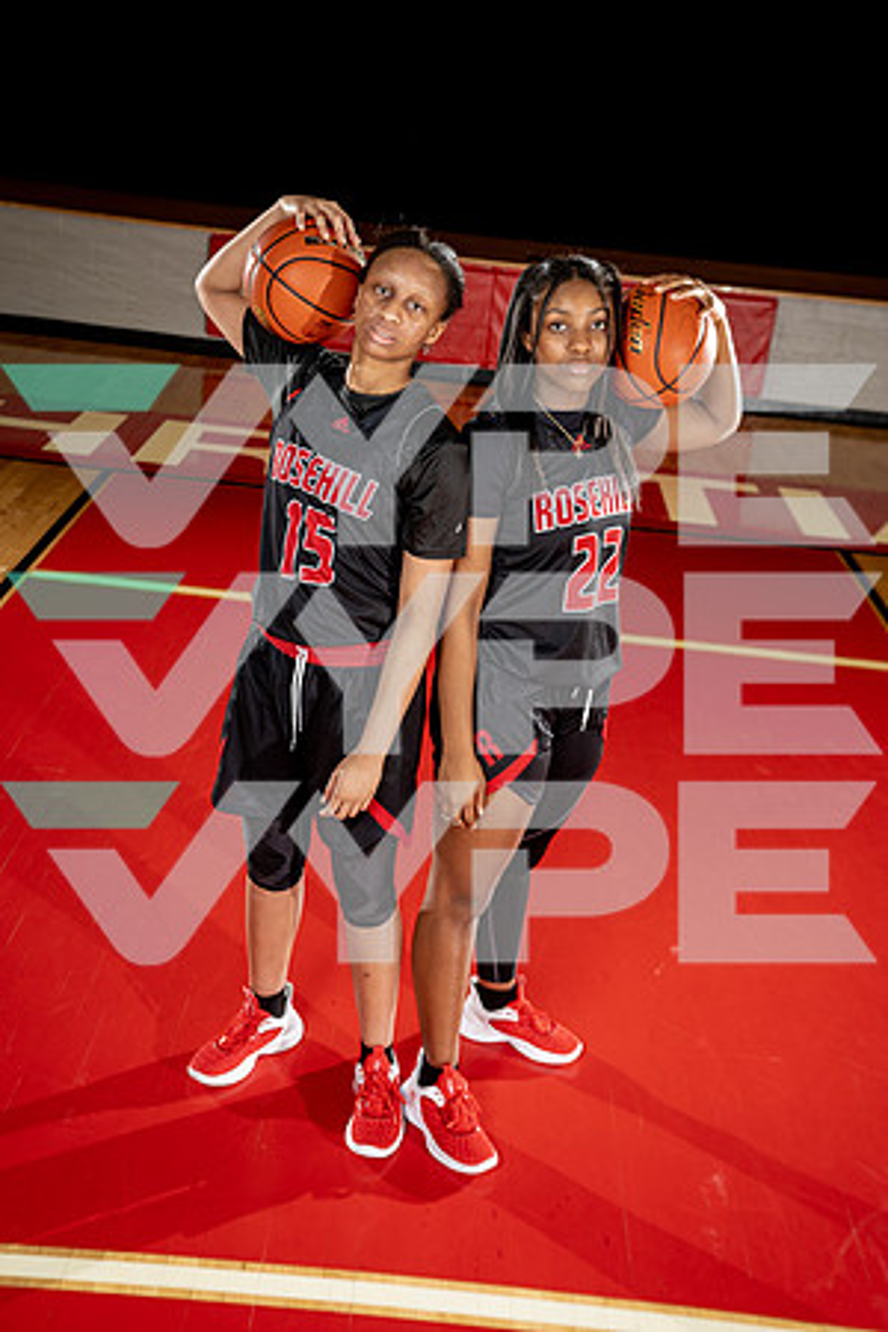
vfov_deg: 45.4
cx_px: 444
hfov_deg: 31.2
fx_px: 1591
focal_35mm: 43
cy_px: 666
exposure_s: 1/250
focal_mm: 43
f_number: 4.5
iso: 400
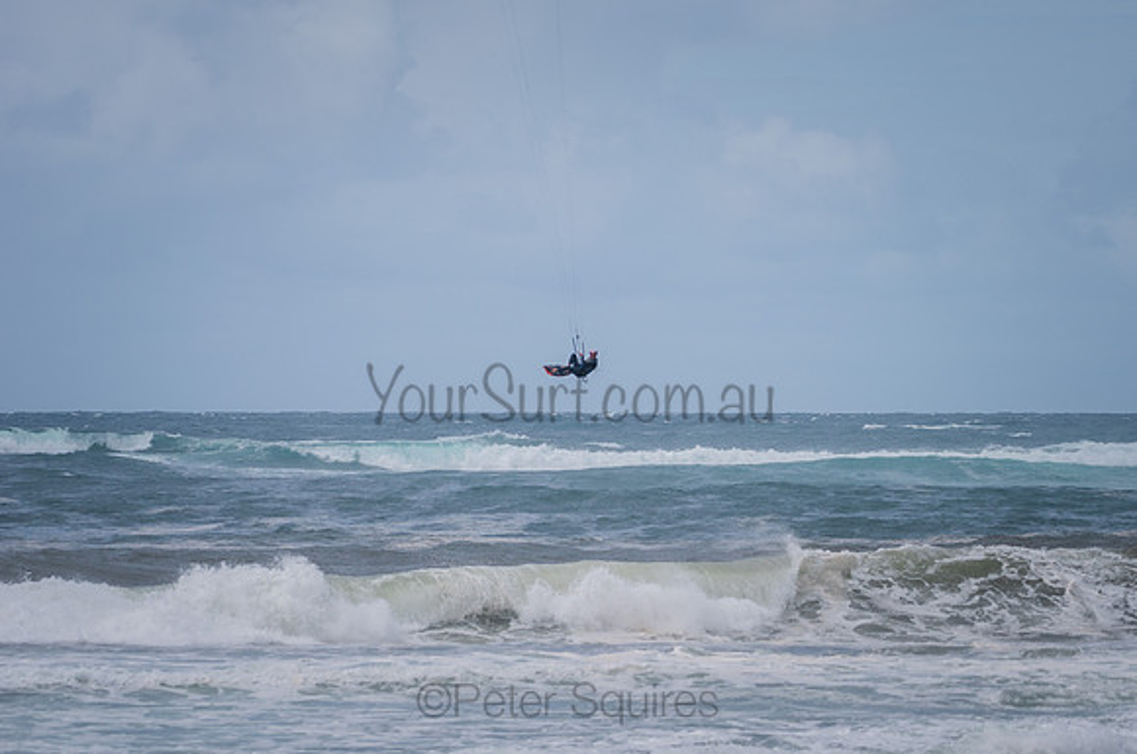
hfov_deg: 8.4
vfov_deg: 5.6
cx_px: 693
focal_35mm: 246
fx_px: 7743
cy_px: 305
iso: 125
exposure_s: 1/2000
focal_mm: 200
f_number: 5.6
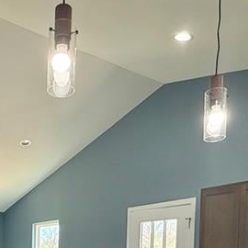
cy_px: 283
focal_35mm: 47
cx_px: 46
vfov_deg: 31.4
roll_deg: -1.1
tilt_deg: -2.4
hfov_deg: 34.8
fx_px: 381
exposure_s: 1/120
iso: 100
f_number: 2.2
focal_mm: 2.22
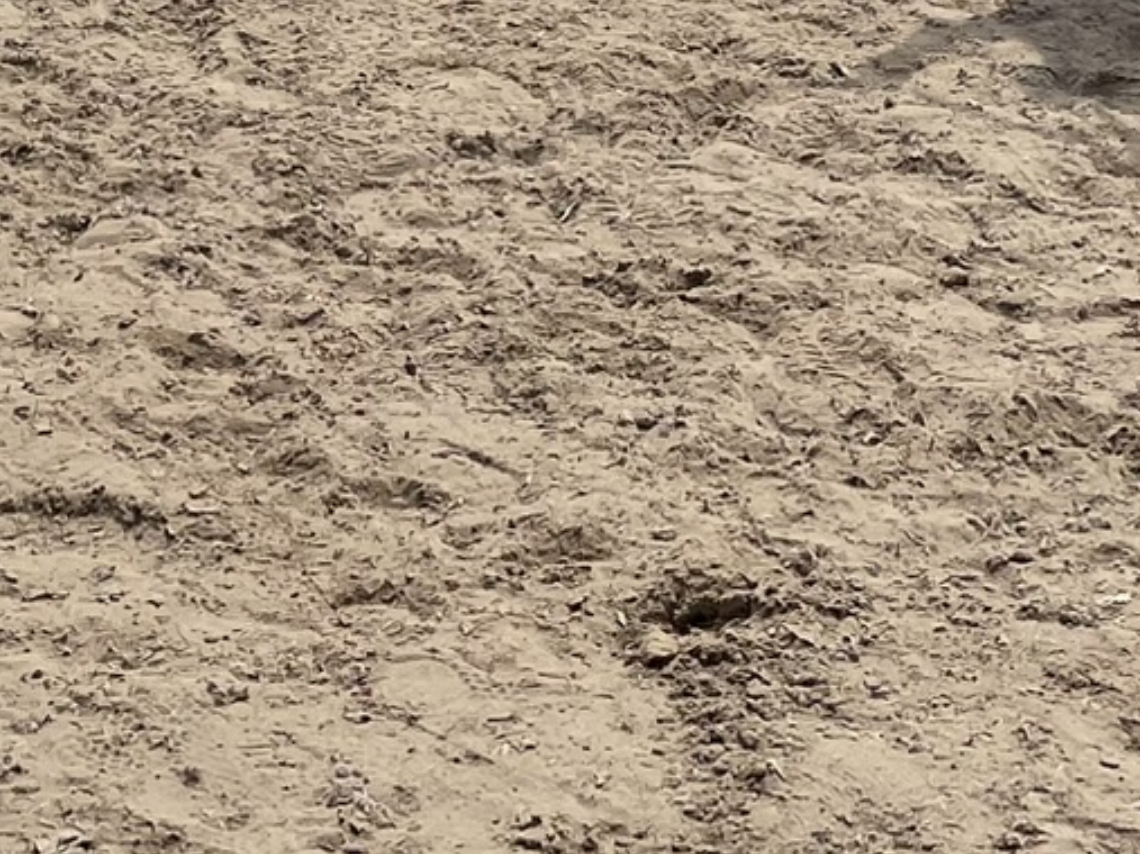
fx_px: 3457
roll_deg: -1.3
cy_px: -800
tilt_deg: -3.8
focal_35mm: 105
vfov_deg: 12.5
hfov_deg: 18.6
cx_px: 340
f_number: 1.6
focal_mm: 4.2
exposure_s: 1/6897
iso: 32
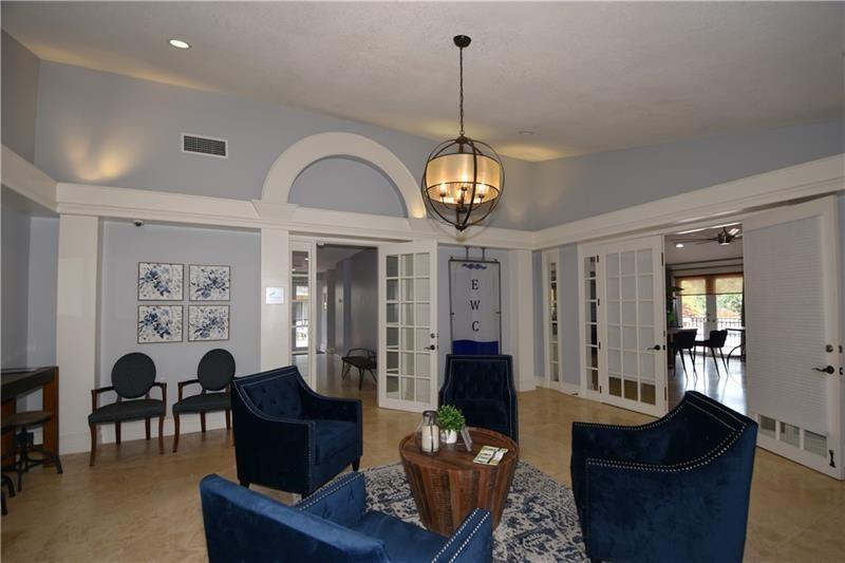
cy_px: 282
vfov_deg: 77.3
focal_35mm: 15
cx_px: 422
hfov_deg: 100.4
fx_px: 352
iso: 100
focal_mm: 10
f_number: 4
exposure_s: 1/60
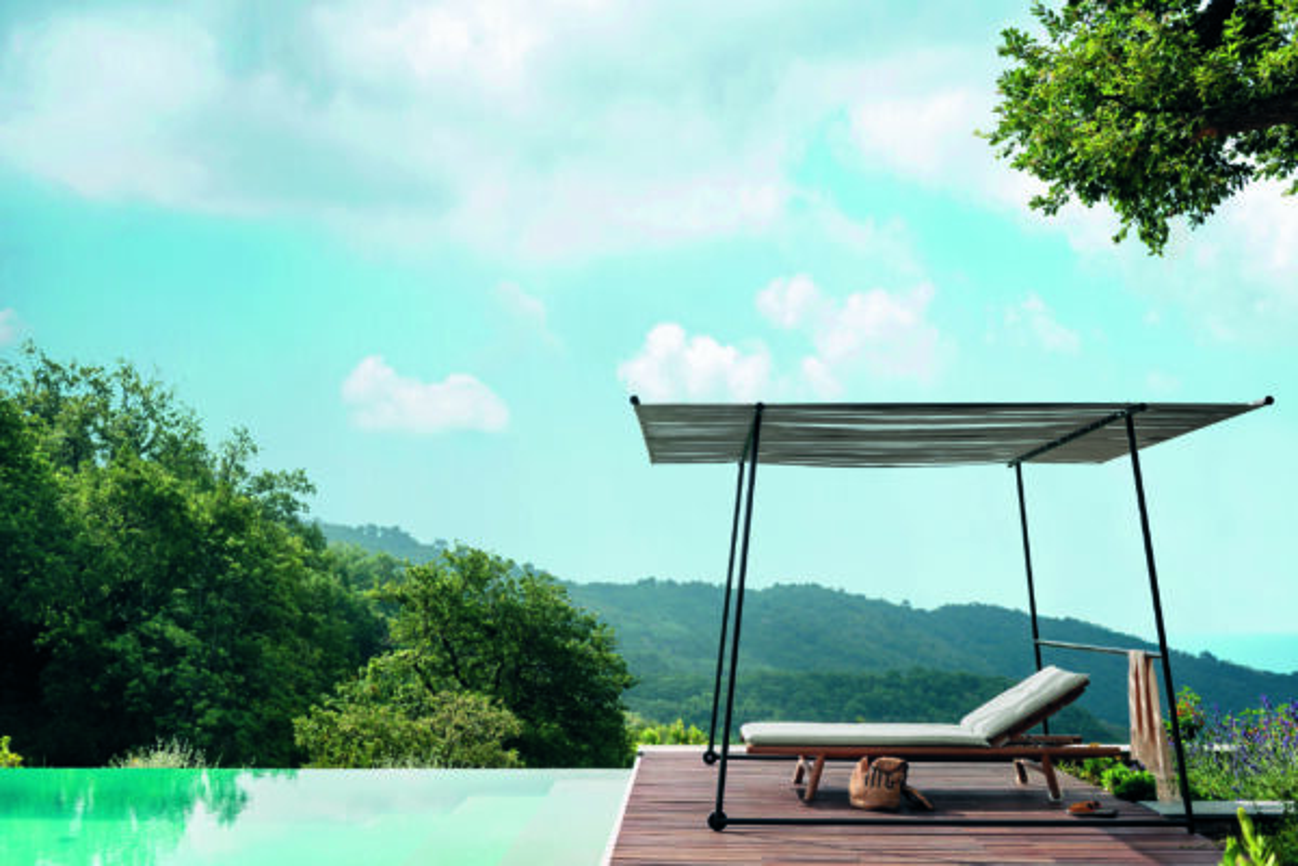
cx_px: 649
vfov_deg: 37.9
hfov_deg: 54.4
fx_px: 1262
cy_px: 433
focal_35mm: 35
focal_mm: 35
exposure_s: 1/500
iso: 100
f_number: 6.3
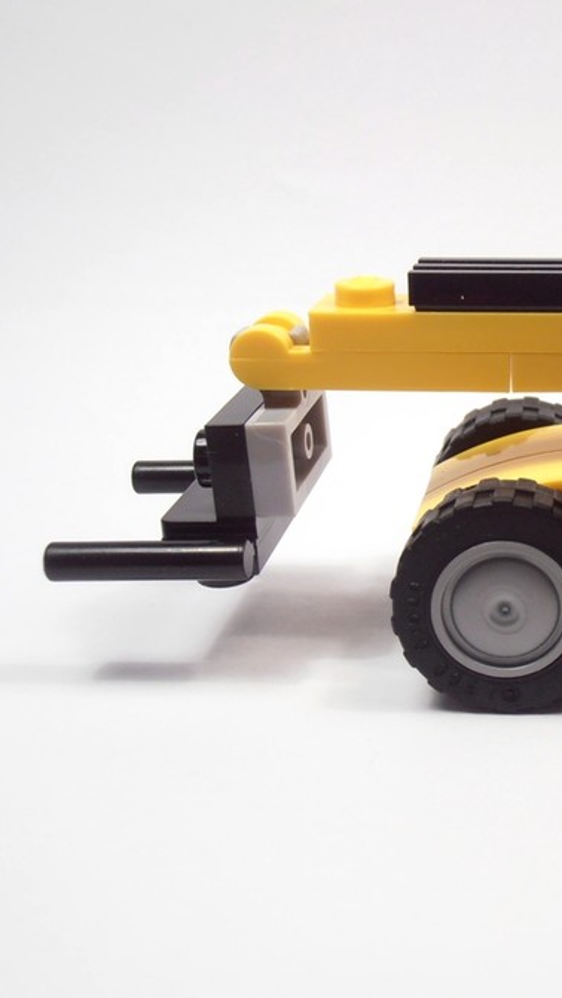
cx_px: 610
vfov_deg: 38.5
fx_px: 1431
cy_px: 500
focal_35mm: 54
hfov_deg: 21.2
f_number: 3.9
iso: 80
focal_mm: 6.61
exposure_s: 1/60
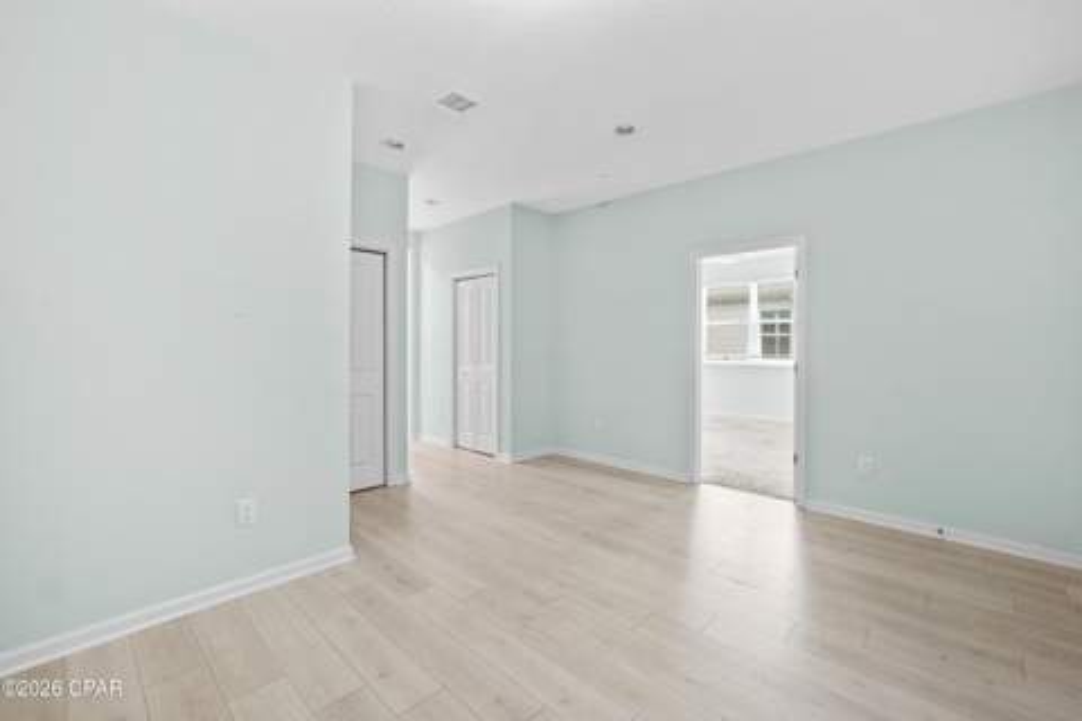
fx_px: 451
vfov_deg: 77.3
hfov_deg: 100.4
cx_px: 541
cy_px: 360
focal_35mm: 15
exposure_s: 1/5
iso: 100
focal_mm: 10
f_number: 6.3
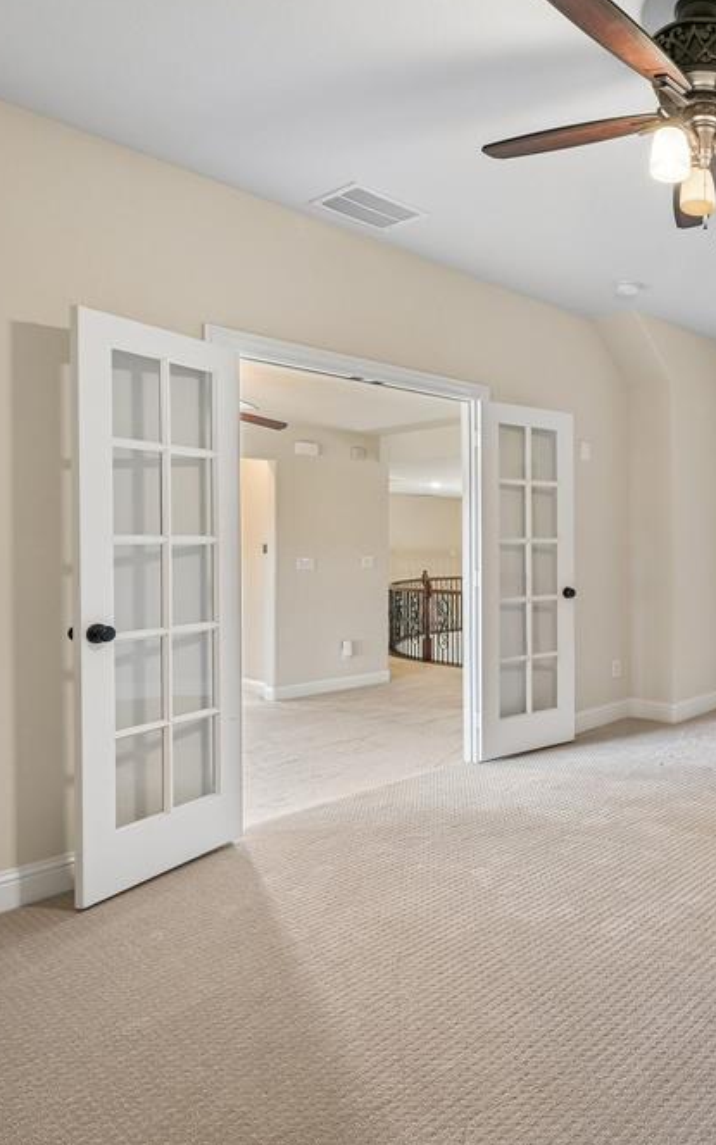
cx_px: 723
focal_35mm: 22
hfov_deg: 45.9
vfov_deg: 79.6
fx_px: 687
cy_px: 567
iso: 400
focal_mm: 14
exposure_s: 1/3.33
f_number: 8
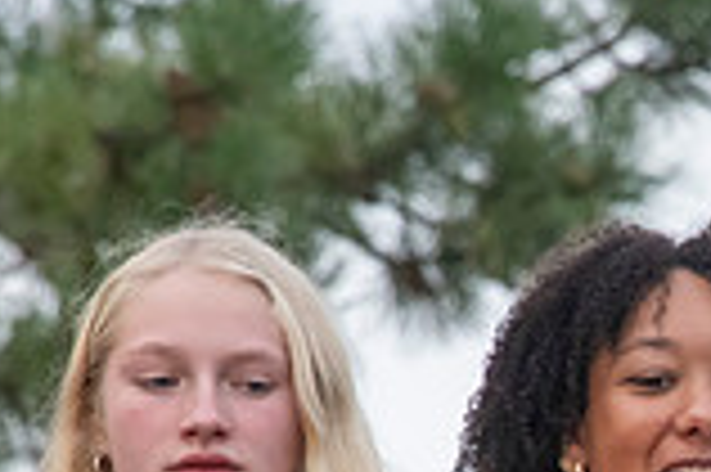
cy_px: 739
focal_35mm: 1104
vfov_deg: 1.2
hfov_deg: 1.9
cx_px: 981
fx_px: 21781
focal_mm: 300
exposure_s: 1/640
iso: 3200
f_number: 11
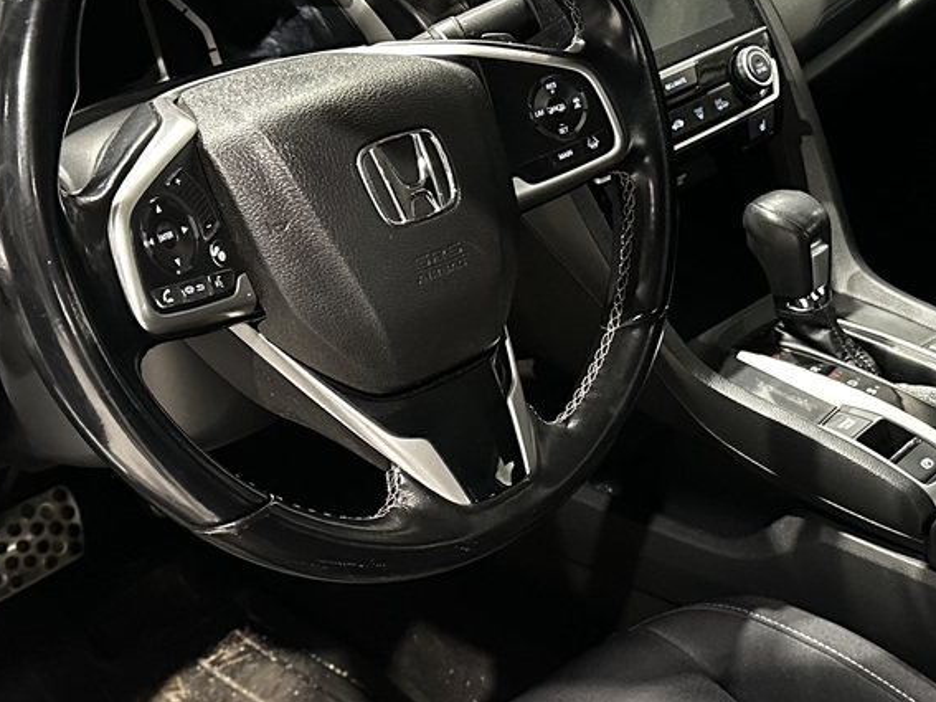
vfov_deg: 24.0
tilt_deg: -30.2
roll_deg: -0.5
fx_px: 1649
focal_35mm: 61
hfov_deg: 31.3
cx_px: 665
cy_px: 406
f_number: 1.78
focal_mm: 6.86
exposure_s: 1/40
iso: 1000
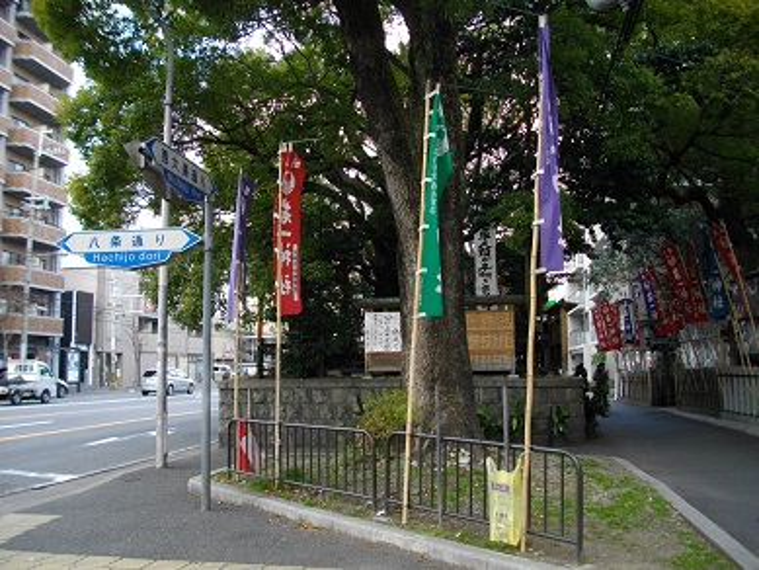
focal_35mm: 32
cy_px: 285
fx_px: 702
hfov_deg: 56.8
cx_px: 380
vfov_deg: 44.2
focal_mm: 5.7
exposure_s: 1/125
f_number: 2.9
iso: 126
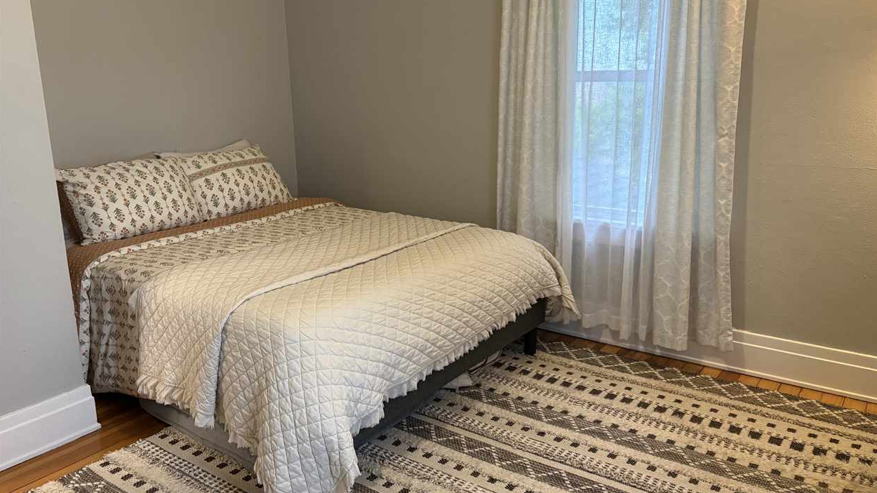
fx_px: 674
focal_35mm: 29
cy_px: 231
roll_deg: +0.2
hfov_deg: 66.1
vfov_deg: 40.2
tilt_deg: -12.0
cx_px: 446
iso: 250
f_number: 1.6
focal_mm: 5.96
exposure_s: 1/60
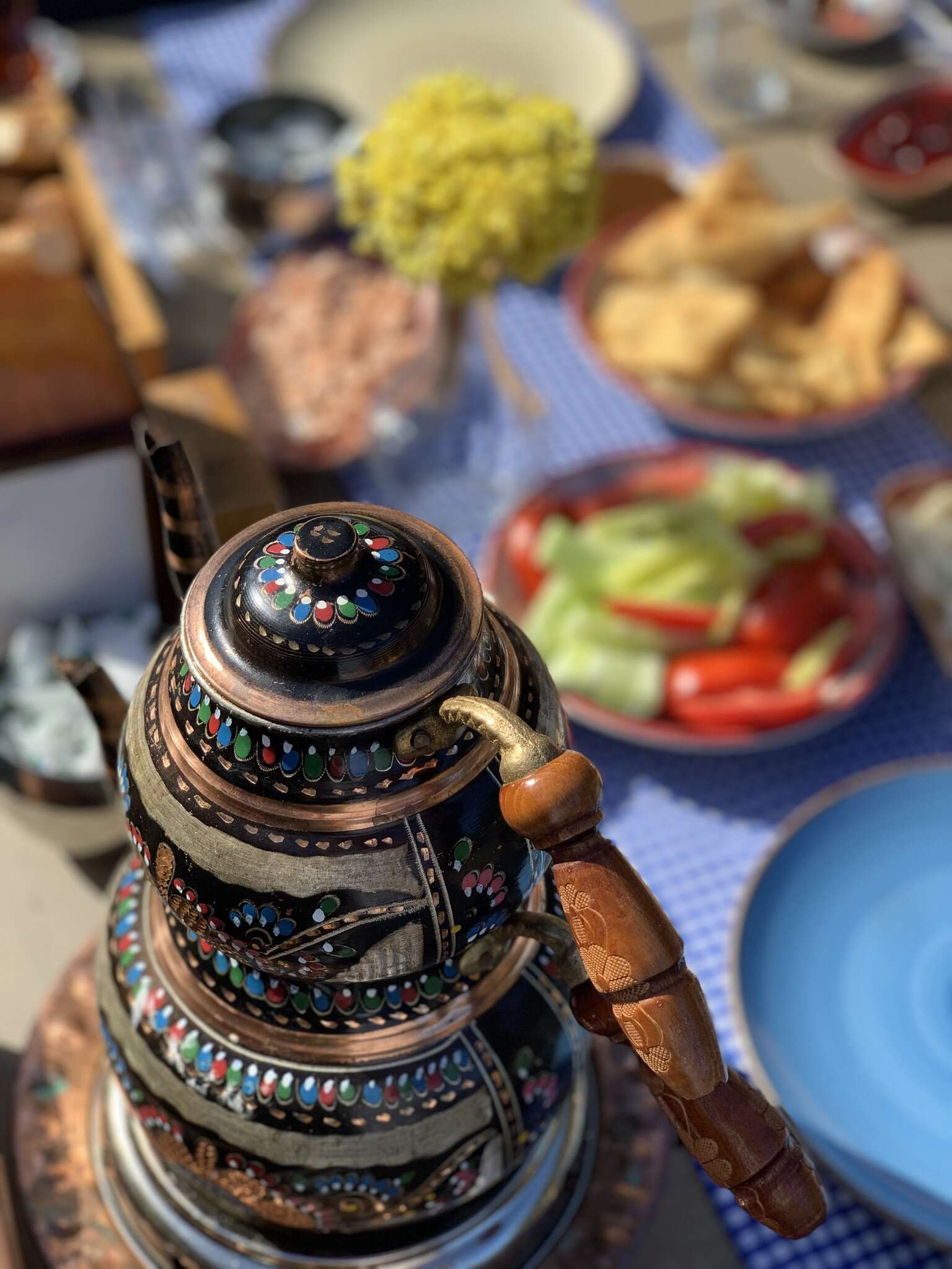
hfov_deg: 28.0
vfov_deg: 36.8
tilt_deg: -47.1
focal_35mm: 52
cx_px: 476
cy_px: 634
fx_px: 1907
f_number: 2.4
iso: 16
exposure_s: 1/695
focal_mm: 6
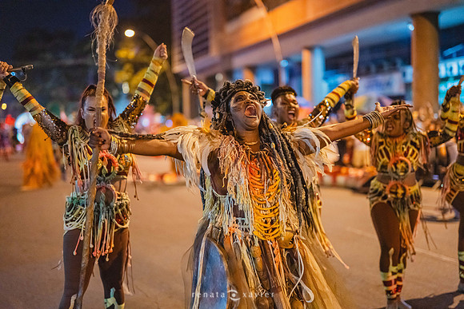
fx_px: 645
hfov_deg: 39.6
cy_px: 154
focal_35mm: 50
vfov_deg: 27.0
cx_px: 232
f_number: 1.2
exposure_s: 1/320
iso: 6400
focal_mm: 50
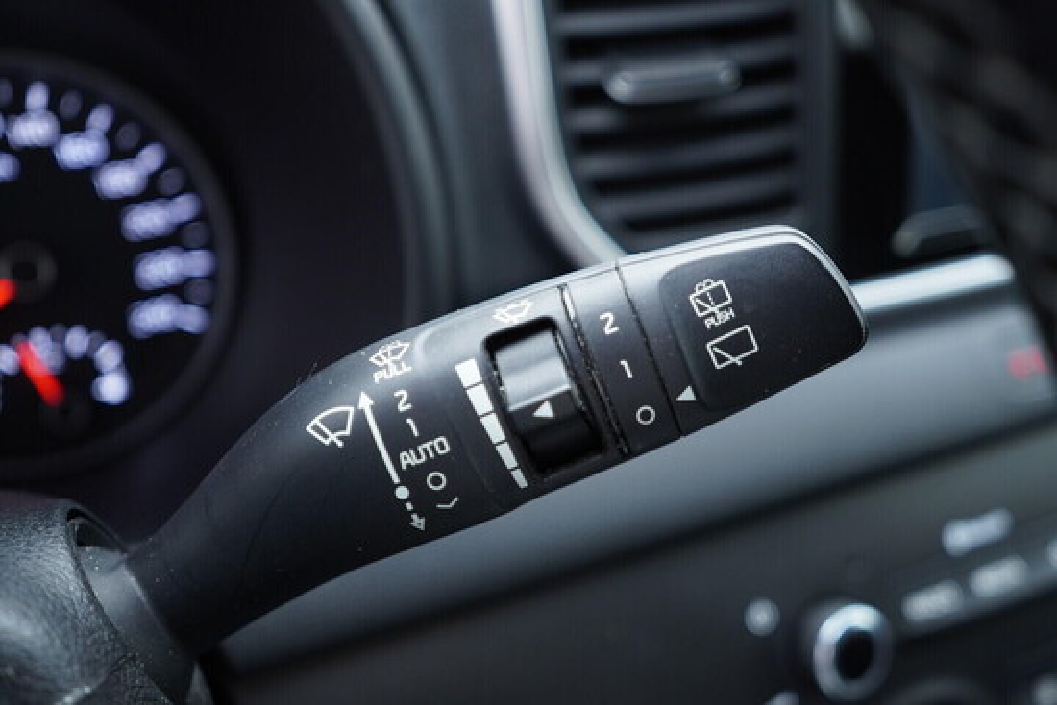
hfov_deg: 53.1
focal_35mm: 36
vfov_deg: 36.9
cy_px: 352
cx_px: 528
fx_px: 1057
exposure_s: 1/40
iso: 400
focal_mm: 24
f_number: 2.8
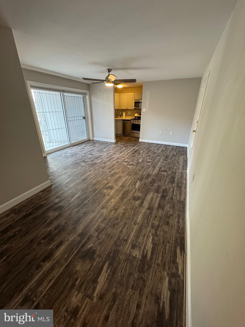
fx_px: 132
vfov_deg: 102.1
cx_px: 122
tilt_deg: -22.2
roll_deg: +1.1
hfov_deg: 85.7
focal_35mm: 14
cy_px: 164
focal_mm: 2.22
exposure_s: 1/60
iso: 250
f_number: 2.2
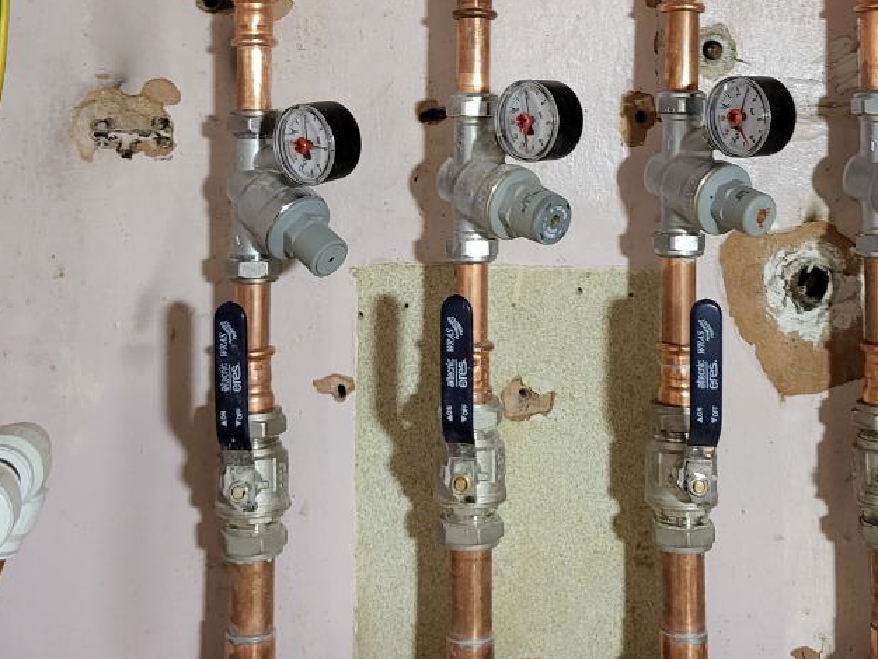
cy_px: 107
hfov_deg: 41.1
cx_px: 499
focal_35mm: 46
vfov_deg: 30.6
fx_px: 1167
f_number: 1.8
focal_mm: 5
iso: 320
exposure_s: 1/41
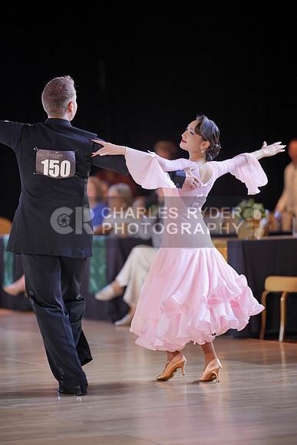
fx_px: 1855
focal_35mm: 150
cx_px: 148
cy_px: 222
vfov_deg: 13.7
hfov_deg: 9.2
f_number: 2
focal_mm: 150
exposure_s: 1/500
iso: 1250
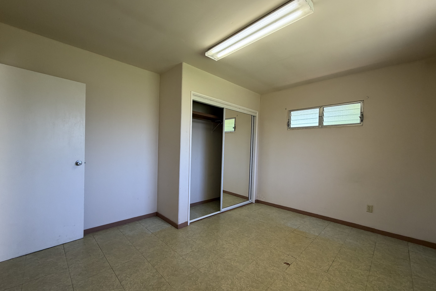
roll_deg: -0.5
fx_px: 182
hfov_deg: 100.4
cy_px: 152
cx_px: 222
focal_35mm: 15
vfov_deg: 77.3
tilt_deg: -1.3
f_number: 2.2
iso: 250
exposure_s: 1/120
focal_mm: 2.22
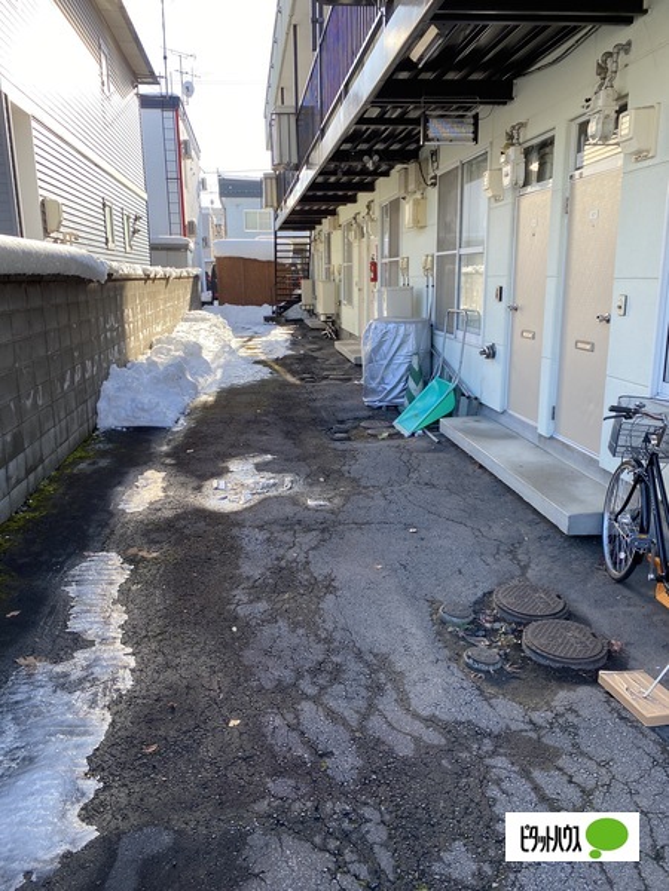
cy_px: 446
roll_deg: +1.7
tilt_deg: -12.5
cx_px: 334
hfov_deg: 53.1
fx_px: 670
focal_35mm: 26
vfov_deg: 67.3
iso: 32
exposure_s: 1/431
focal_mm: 4.25
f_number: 1.8
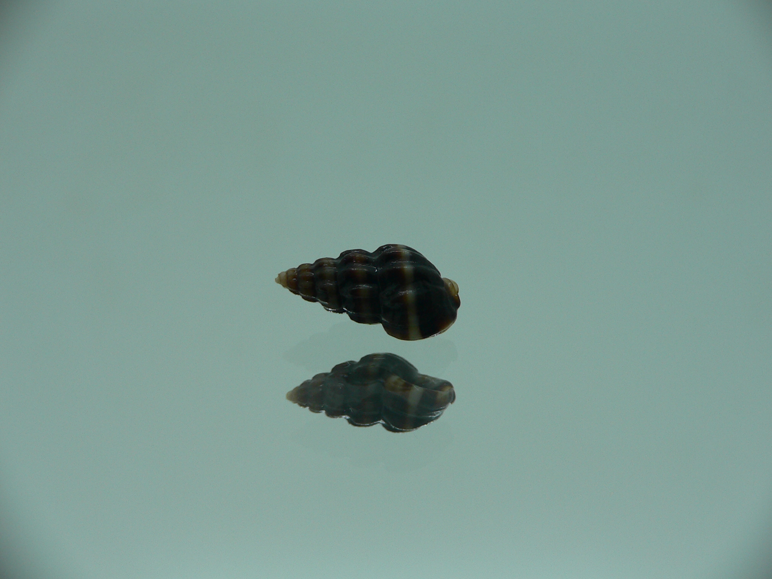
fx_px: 781
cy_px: 290
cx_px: 386
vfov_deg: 40.7
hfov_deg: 52.6
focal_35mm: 35
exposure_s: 1/80
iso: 80
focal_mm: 4.6
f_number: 2.8
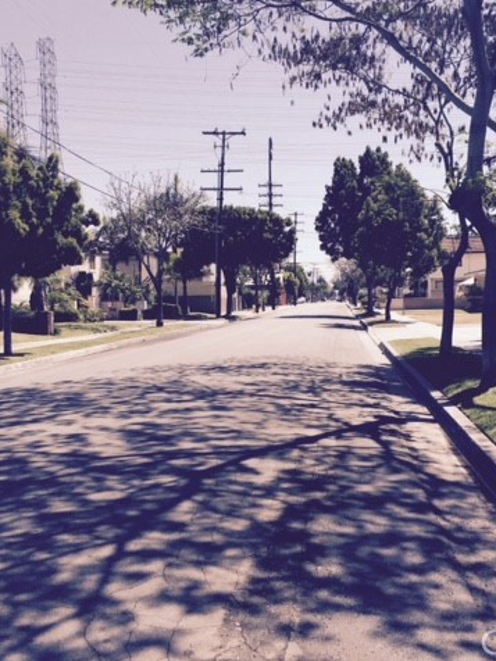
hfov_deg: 36.8
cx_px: 243
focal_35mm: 39
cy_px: 329
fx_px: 745
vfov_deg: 47.9
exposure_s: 1/2283
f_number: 2.2
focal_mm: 4.15
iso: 32
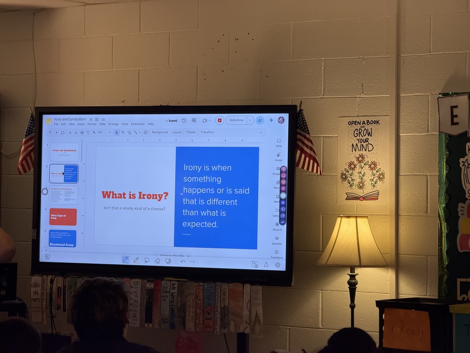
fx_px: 1358
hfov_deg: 19.6
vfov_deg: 14.8
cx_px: 235
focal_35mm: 100
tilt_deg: +0.5
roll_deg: -0.3
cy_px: 176
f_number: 2.8
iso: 250
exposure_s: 1/120
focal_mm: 16.89
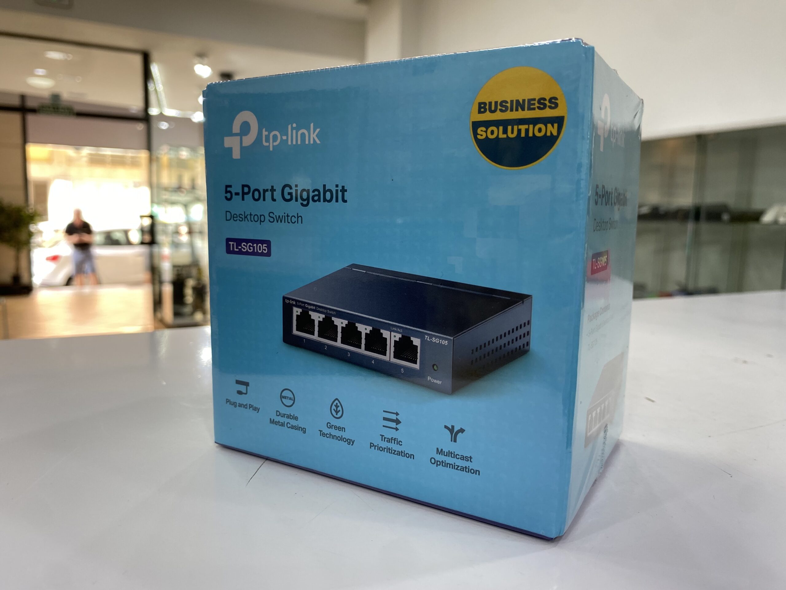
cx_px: 393
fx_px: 590
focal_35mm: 26
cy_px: 295
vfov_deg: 53.1
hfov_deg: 67.3
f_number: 1.8
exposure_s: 1/100
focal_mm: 4.25
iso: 80
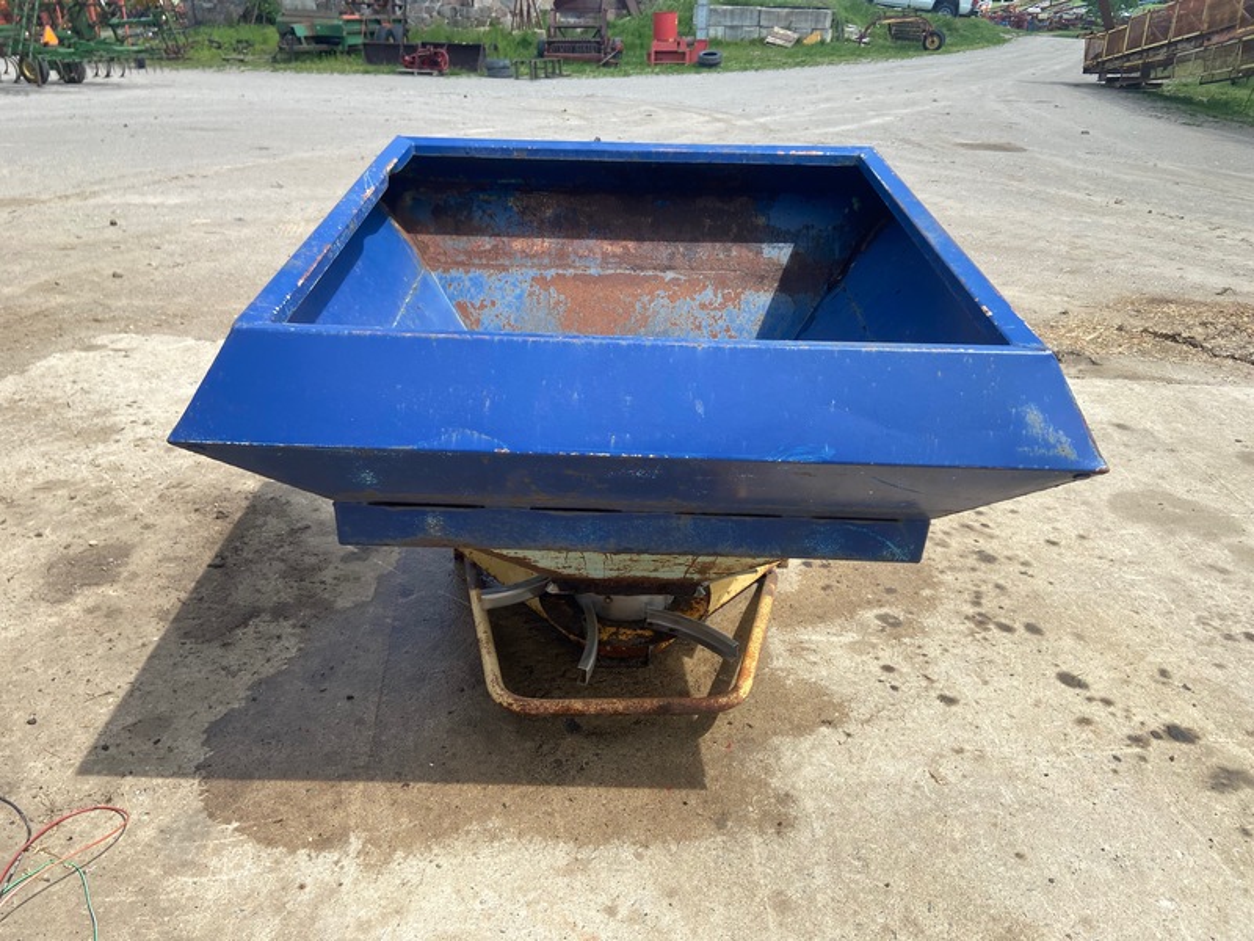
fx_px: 942
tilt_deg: -28.1
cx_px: 627
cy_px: 470
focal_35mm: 26
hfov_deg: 67.3
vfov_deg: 53.1
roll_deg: -2.3
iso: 32
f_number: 1.8
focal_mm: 4.25
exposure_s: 1/1608
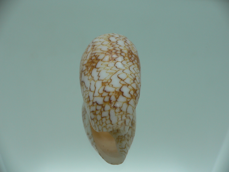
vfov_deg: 40.7
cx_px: 114
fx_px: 232
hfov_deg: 52.6
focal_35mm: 35
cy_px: 86
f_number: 2.8
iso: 80
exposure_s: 1/60
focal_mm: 4.6
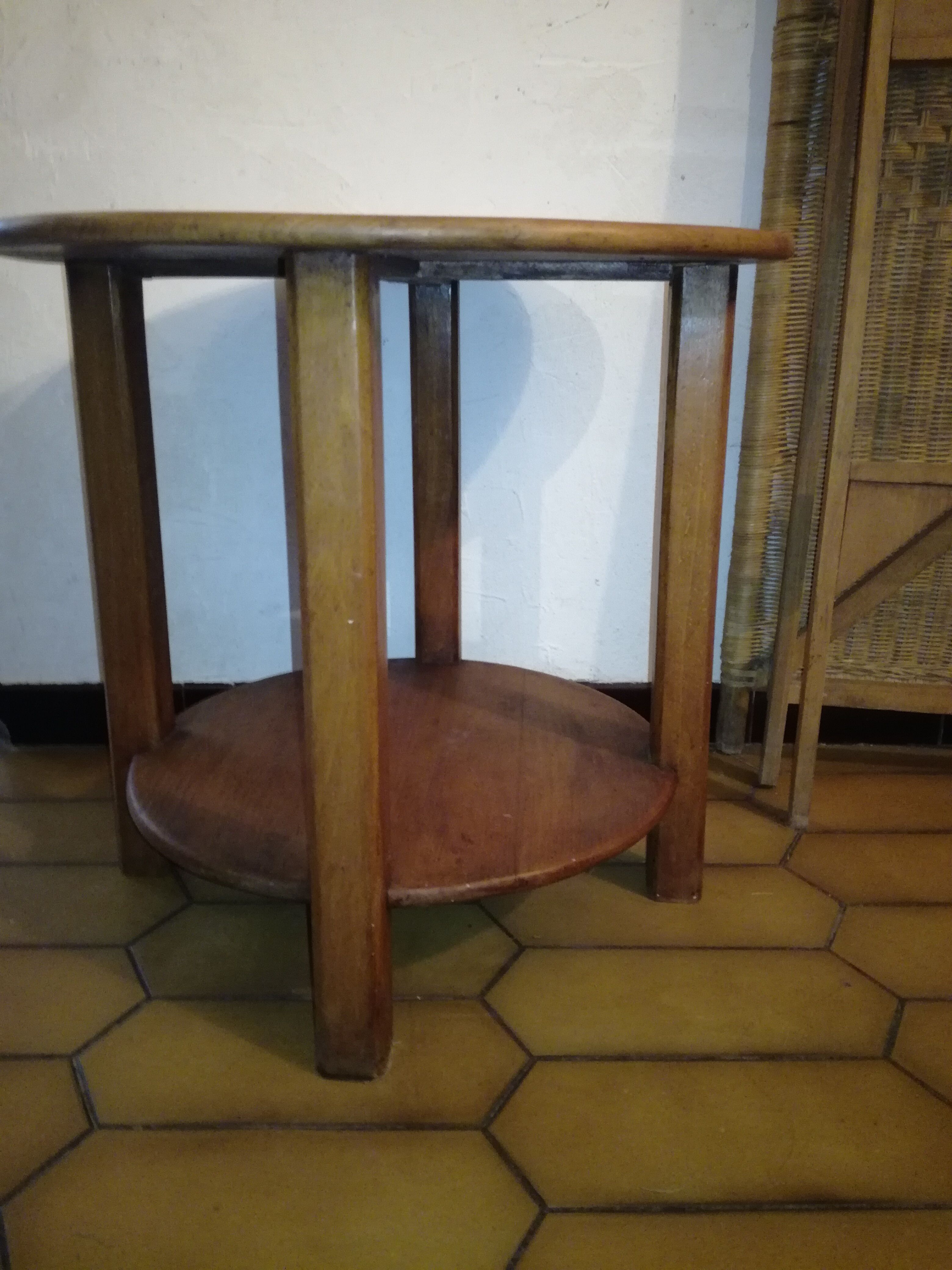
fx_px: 990
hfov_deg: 51.4
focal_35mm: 27
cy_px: 635
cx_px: 476
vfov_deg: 65.3
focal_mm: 3.79
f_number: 2
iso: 640
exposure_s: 1/16.7
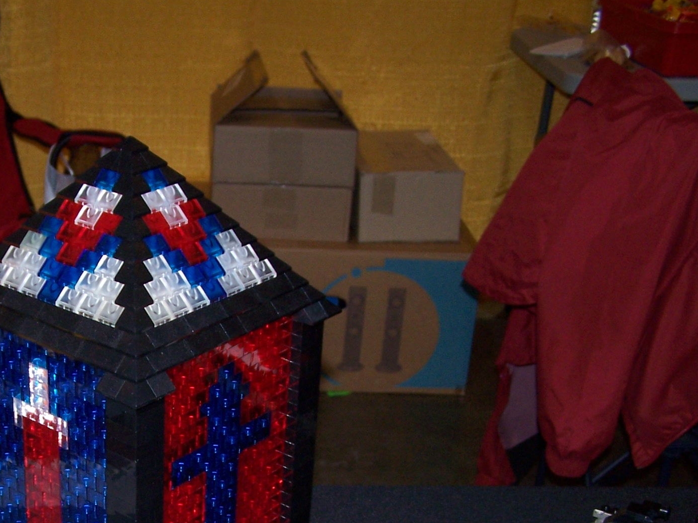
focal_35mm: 63
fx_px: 1270
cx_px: 141
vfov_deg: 22.9
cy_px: 428
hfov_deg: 30.0
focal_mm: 6.3
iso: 140
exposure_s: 1/60
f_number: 2.8
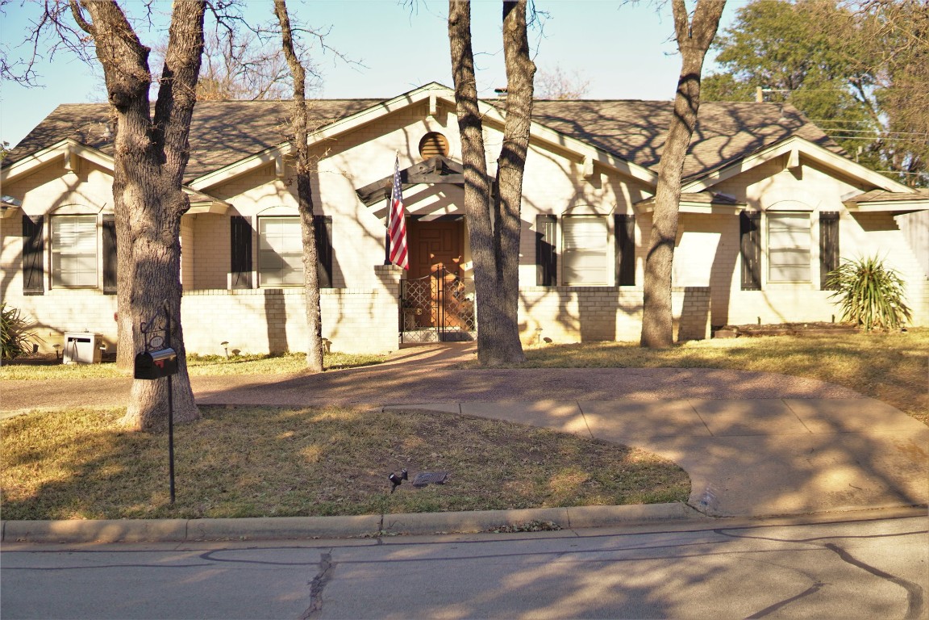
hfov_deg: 43.6
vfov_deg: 29.9
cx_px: 464
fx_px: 1161
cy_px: 310
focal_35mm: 45
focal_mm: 30
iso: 100
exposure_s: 1/4000
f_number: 1.6
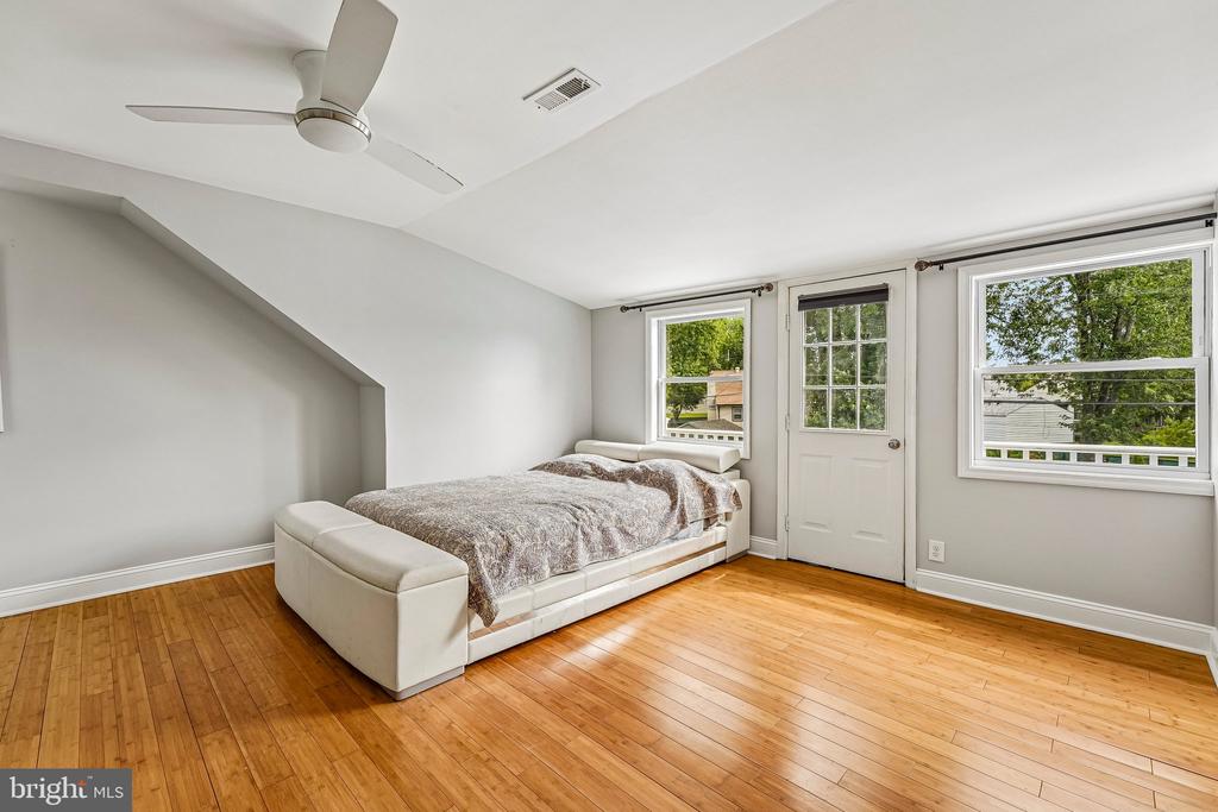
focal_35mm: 14
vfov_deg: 81.2
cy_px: 406
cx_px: 609
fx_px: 474
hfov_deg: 104.2
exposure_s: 1/80
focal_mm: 14
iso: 500
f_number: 8
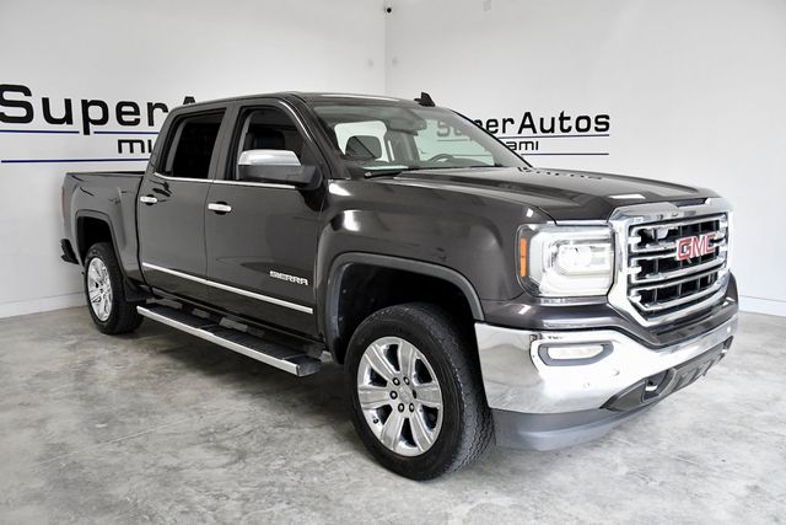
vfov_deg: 43.6
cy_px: 262
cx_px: 393
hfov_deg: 61.9
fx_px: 655
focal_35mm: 30
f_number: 4.5
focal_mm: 20
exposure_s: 1/1600
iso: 2500
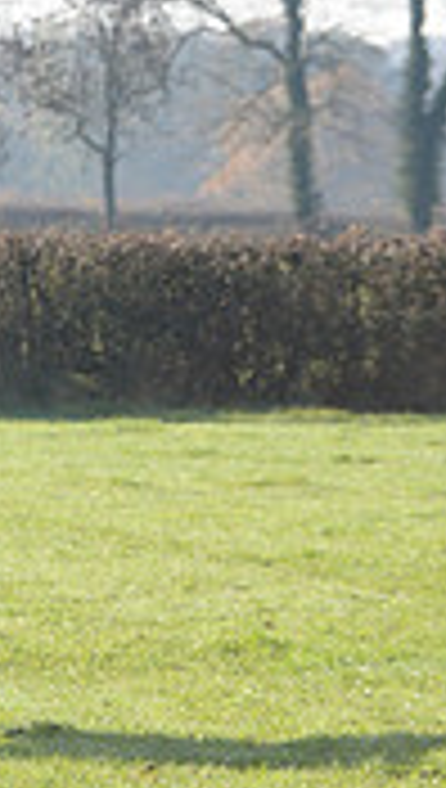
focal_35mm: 485
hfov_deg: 2.5
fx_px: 10153
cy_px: 239
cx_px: -806
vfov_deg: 4.4
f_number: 5.6
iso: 1000
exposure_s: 1/1250
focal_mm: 140
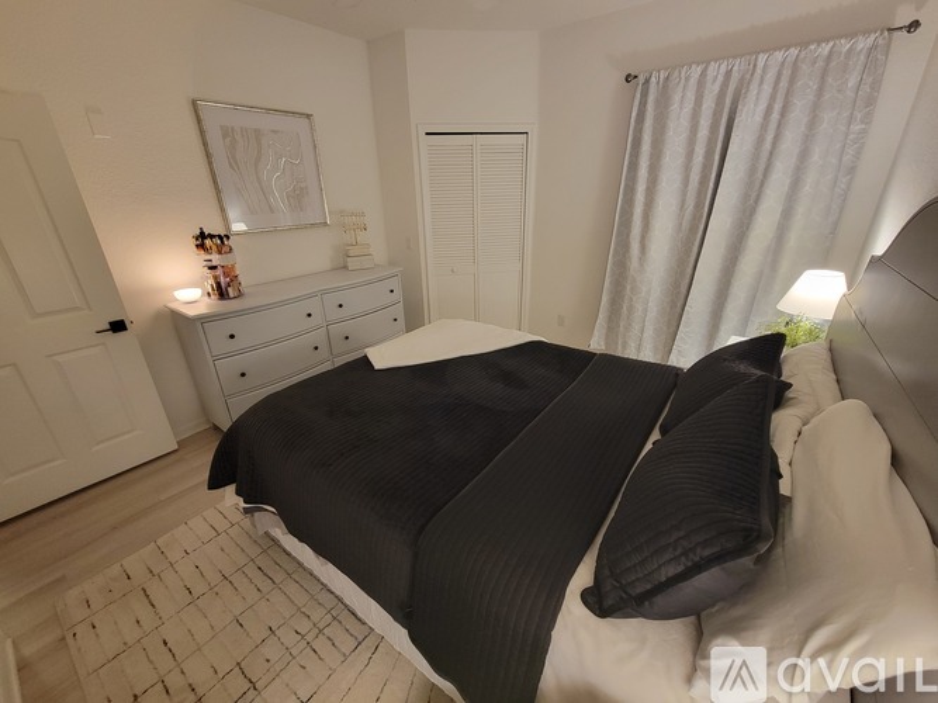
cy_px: 352
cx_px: 469
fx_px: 352
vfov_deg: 89.9
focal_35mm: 13
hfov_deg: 106.2
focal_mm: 2.2
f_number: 2.2
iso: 640
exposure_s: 1/25.4
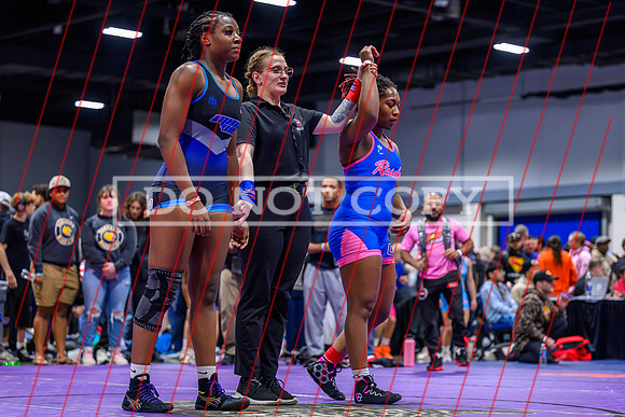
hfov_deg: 22.5
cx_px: 357
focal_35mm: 90
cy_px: 227
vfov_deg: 15.1
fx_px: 1568
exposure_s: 1/800
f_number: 2.8
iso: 4000
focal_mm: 79
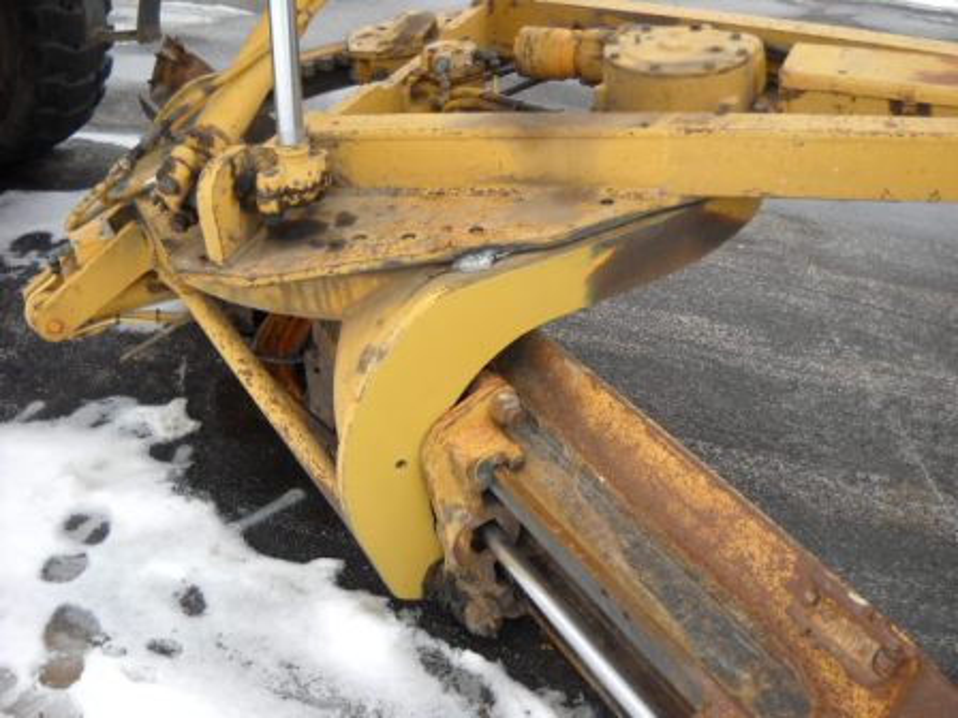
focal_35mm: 41
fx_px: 1135
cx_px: 479
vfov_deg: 35.1
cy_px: 359
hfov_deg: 45.8
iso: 77
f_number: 3.1
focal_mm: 6.72
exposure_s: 1/60
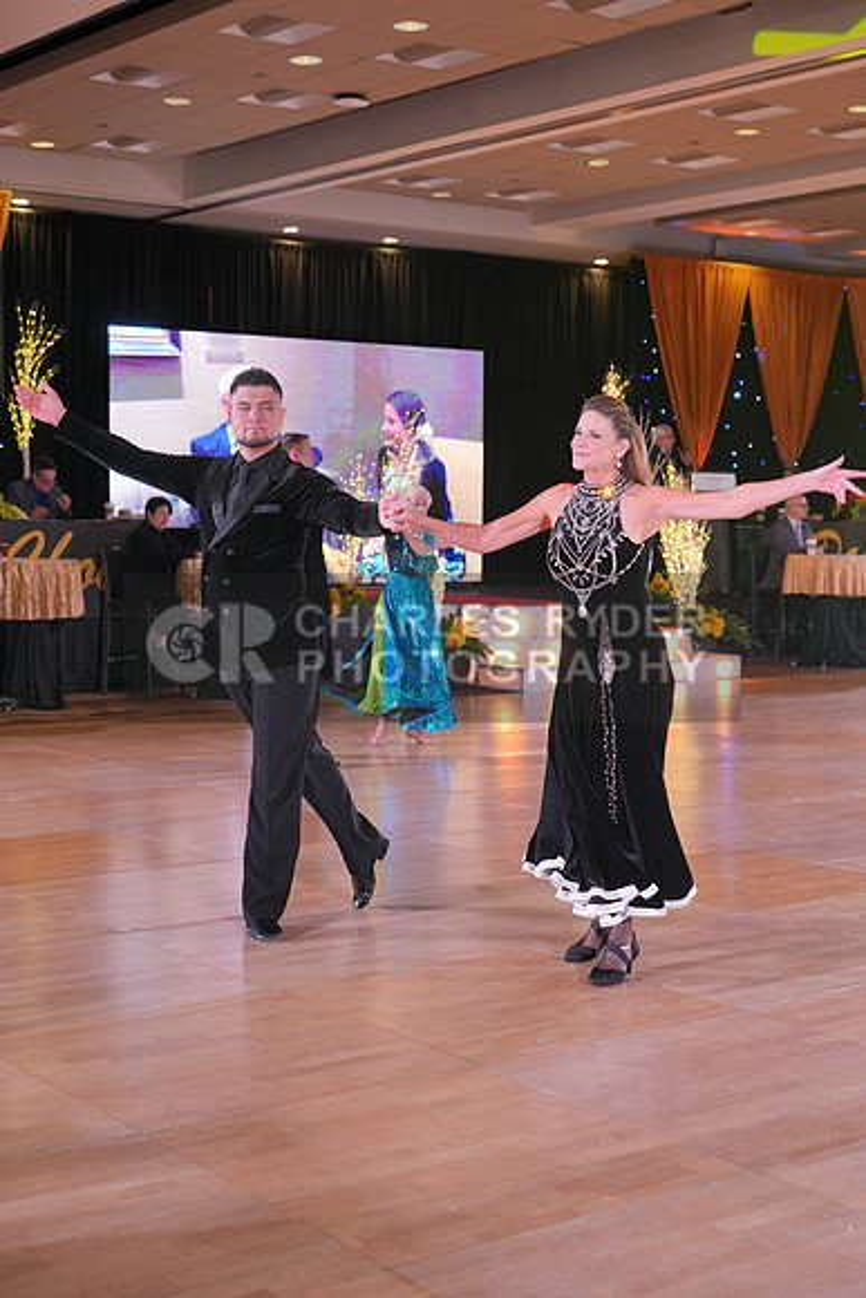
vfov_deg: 36.9
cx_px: 433
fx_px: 1947
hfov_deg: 25.1
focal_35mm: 54
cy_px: 649
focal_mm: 54
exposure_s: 1/400
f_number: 4
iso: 2500
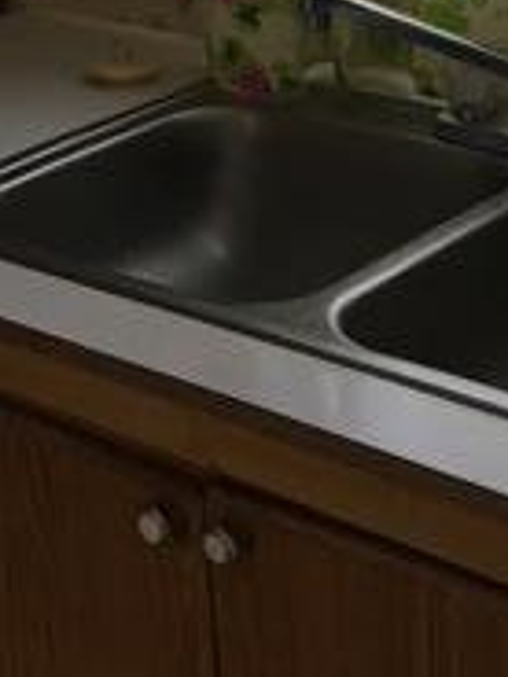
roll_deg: +4.7
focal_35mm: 101
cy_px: -114
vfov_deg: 18.5
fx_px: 1976
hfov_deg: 14.5
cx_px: 55
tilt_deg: -11.6
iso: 40
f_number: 2.2
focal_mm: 4.15
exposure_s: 1/15
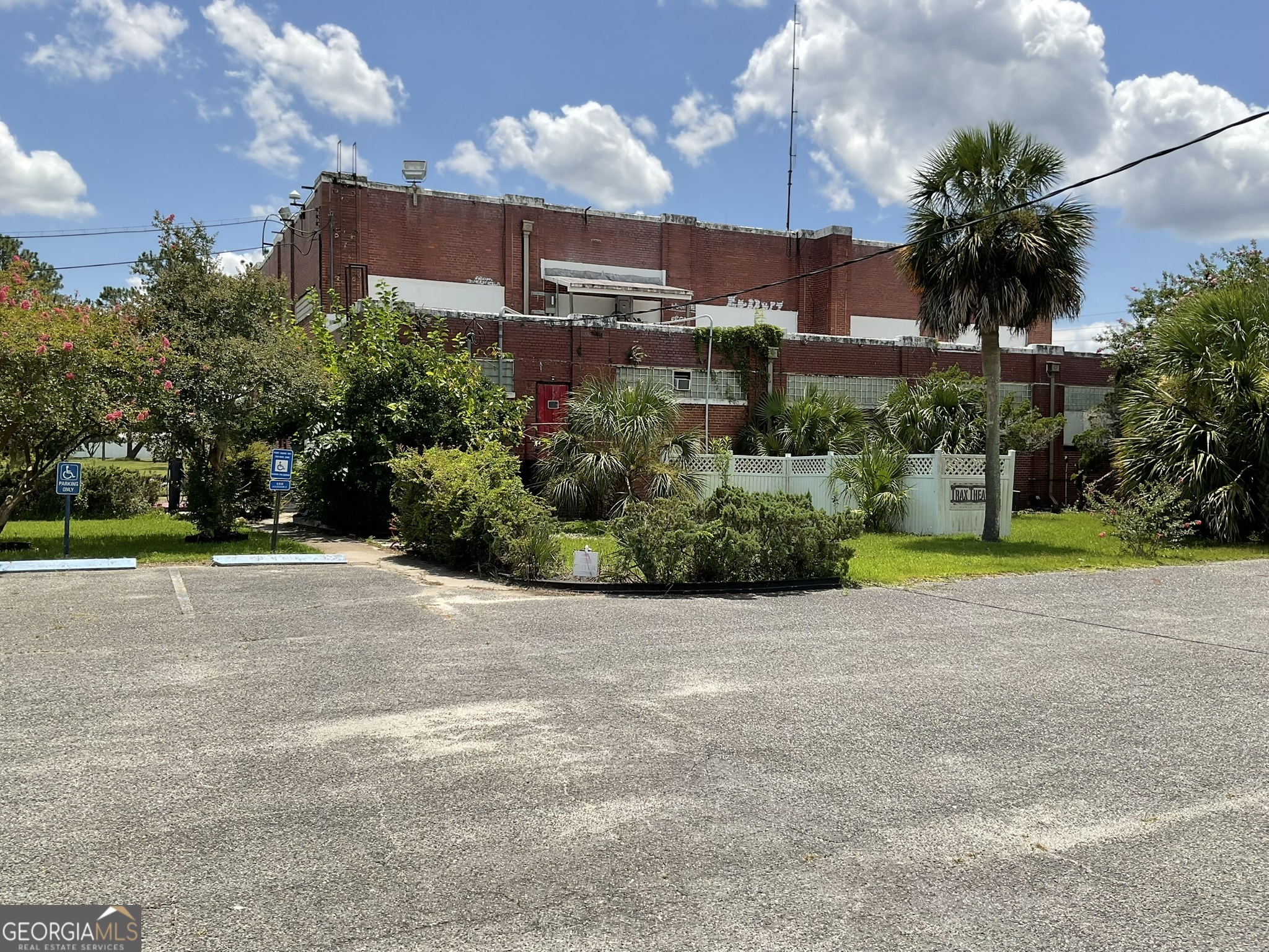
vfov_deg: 48.2
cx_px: 634
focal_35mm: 29
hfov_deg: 61.7
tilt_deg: -1.1
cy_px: 476
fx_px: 1063
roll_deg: -0.5
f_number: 1.8
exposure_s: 1/2427
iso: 16
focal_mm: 3
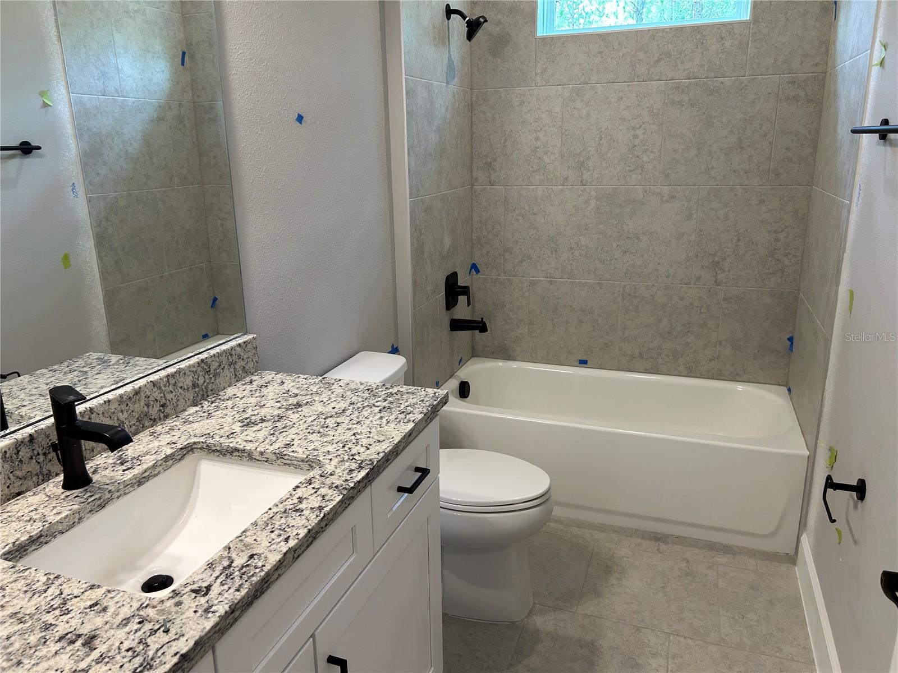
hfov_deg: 67.3
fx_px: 674
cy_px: 336
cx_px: 449
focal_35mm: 26
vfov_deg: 53.1
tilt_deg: -16.8
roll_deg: +1.8
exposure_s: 1/120
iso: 80
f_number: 1.5
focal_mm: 5.7
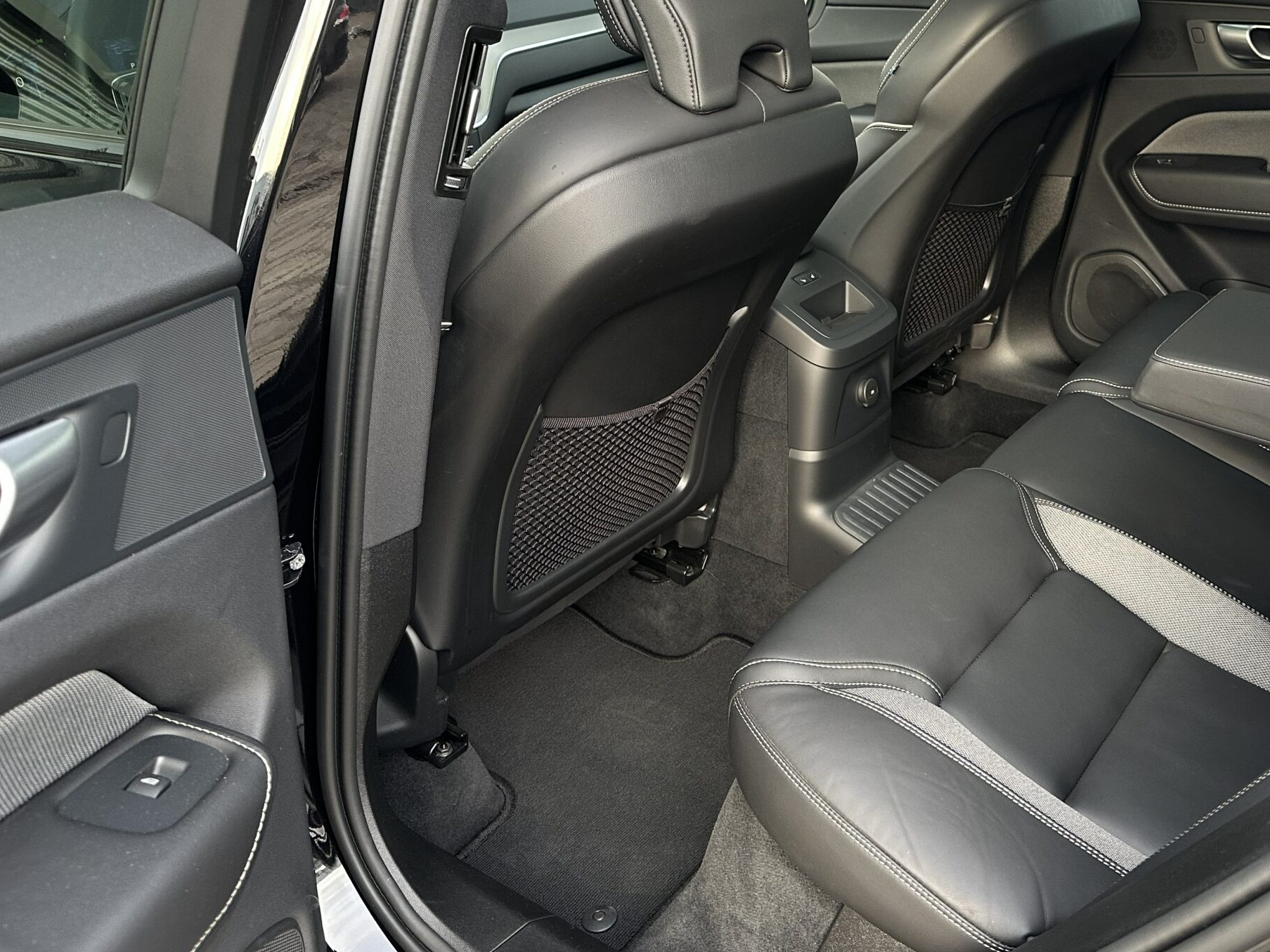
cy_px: 340
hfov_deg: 53.6
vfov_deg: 41.4
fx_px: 1247
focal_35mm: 34
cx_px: 763
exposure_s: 1/121
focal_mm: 6.86
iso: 200
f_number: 1.78
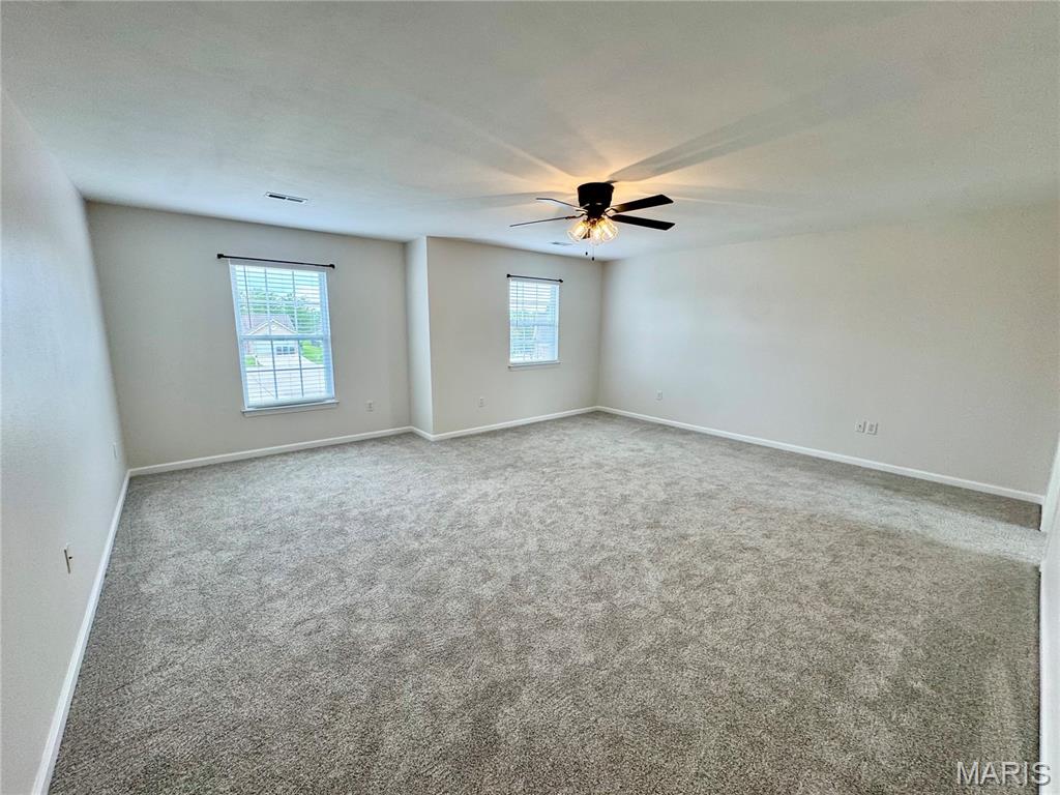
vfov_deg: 85.7
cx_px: 530
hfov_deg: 102.1
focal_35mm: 14
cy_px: 398
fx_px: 429
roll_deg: +0.0
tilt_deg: -9.1
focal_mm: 2.22
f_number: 2.2
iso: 80
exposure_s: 1/120
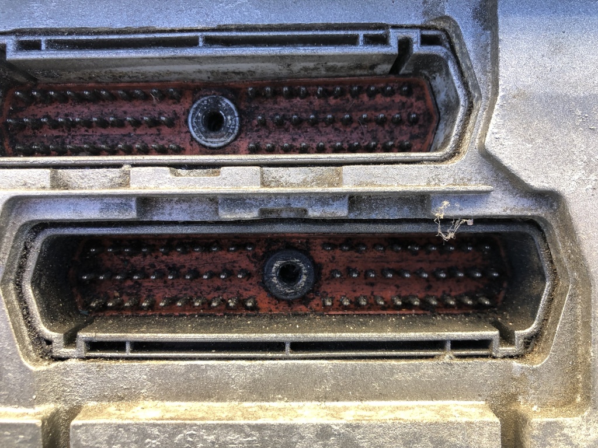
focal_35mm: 28
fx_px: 484
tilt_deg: -87.7
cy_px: 224
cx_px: 299
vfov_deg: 49.7
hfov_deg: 63.4
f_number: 1.8
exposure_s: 1/40
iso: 25
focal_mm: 4
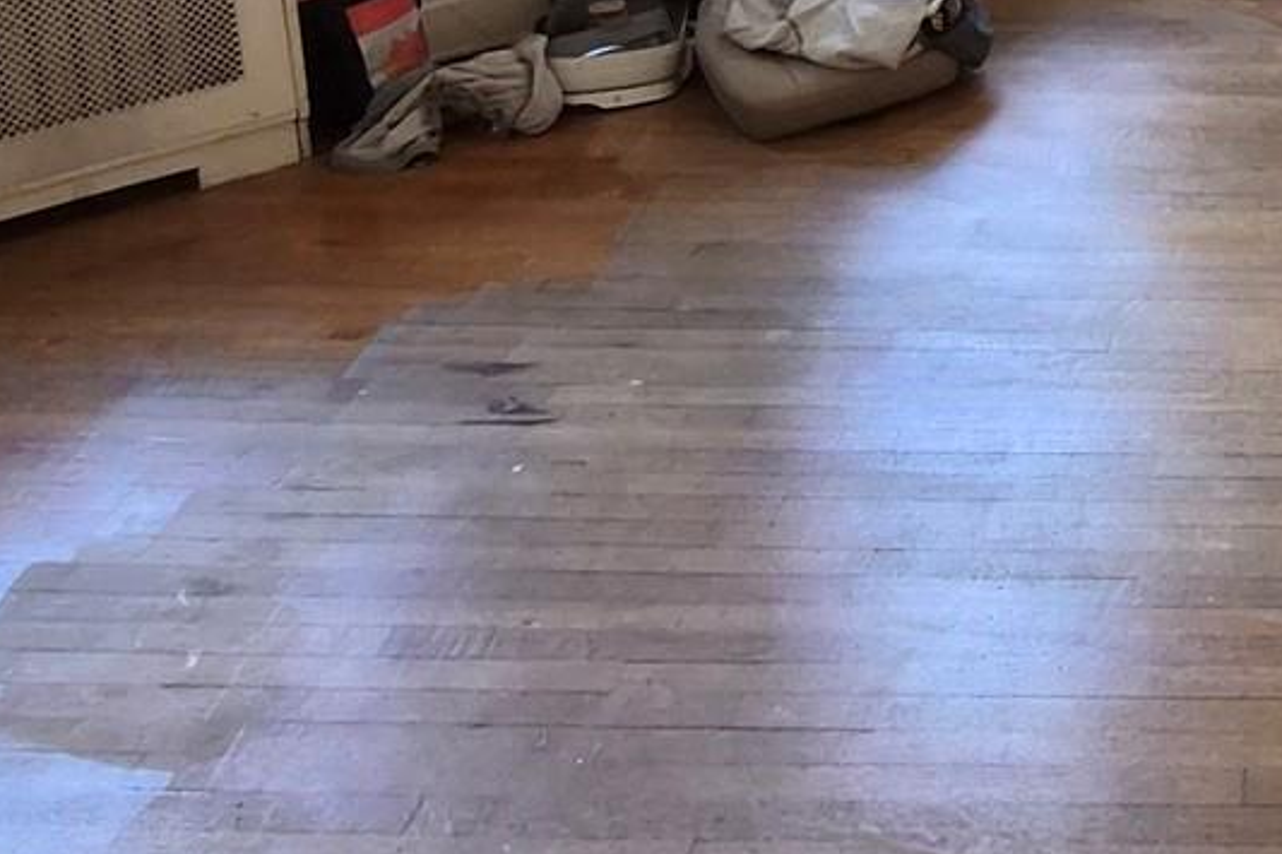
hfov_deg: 34.3
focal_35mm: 52
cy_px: -238
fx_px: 1851
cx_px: 1320
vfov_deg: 23.2
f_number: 2.2
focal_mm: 1.7
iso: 250
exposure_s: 1/60
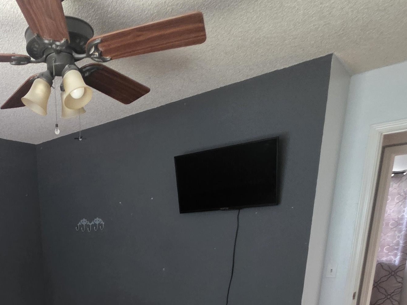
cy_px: 349
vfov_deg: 37.6
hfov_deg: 55.0
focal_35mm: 30
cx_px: 72
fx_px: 353
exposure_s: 1/24
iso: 1250
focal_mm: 2.2
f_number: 1.9
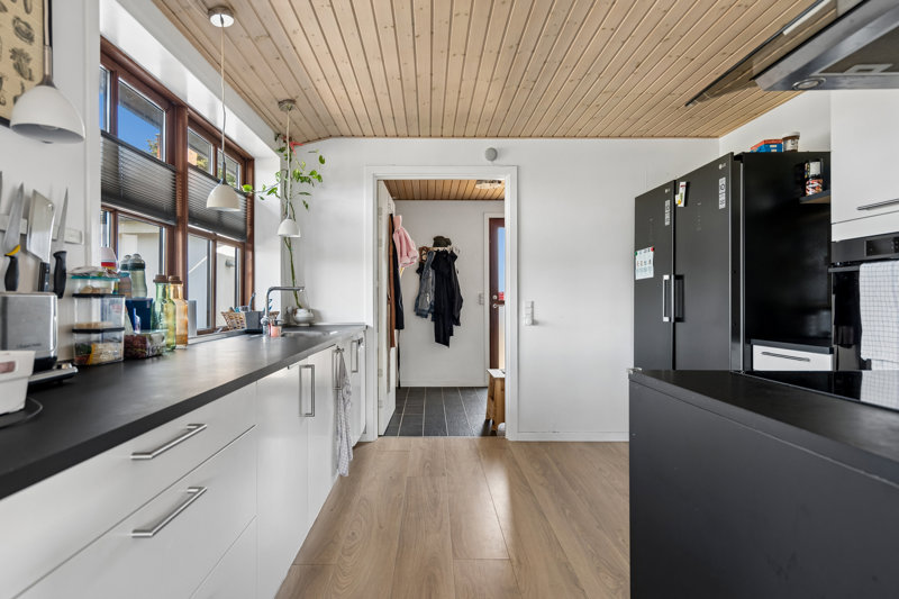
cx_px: 450
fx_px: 474
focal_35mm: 19
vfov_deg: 64.5
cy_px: 300
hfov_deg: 86.9
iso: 400
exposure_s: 1/40
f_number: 4.5
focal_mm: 19
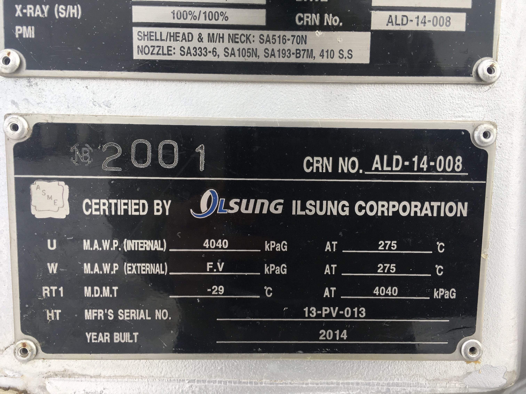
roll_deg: -0.6
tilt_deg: -8.2
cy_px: 197
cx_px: 263
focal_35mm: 29
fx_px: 441
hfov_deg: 61.7
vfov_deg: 48.2
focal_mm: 4.15
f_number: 2.2
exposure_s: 1/198
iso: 25
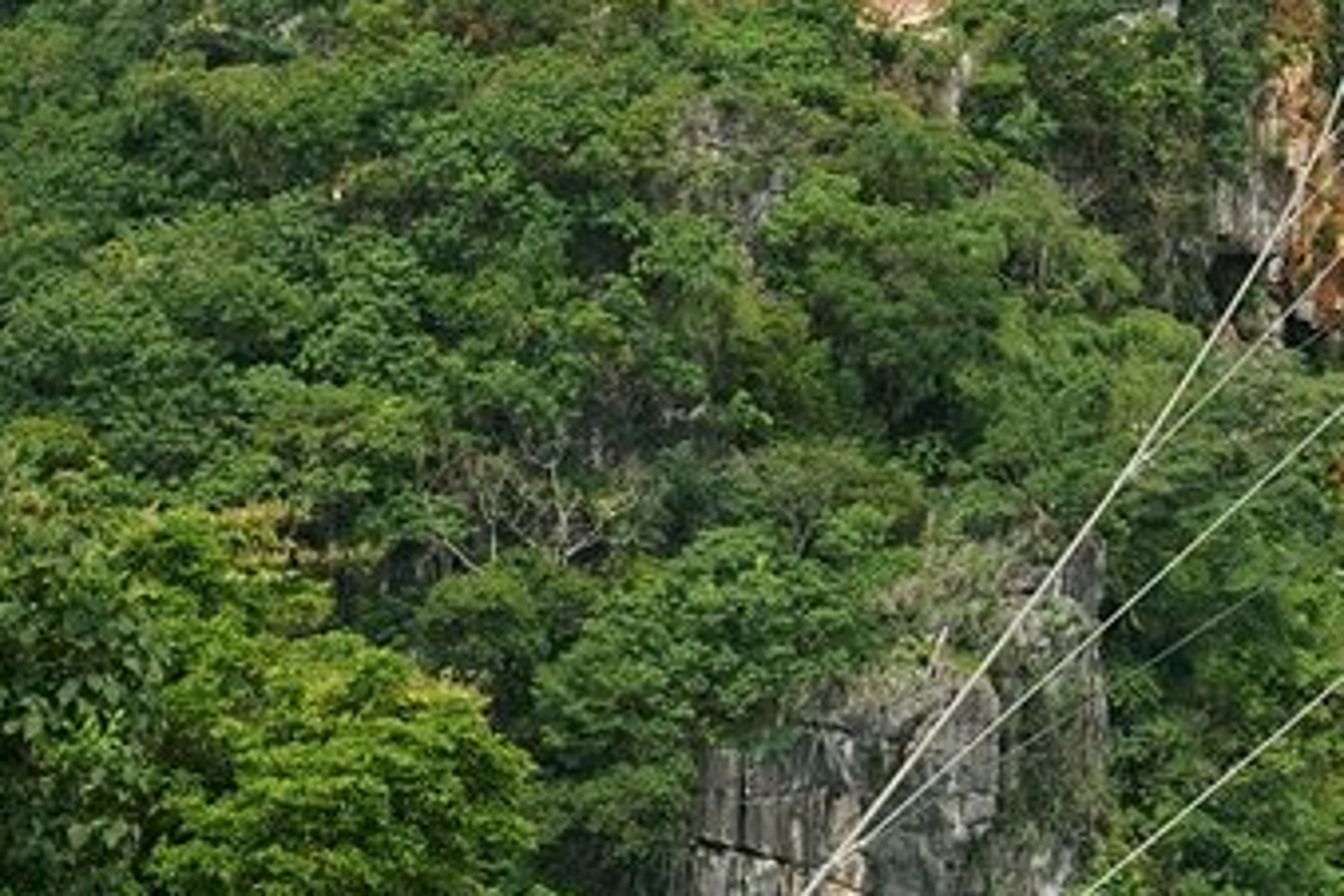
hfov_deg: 12.7
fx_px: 5801
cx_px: 1848
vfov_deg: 8.4
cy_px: -793
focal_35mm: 155
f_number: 4.5
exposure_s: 1/1000
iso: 400
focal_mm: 32.5
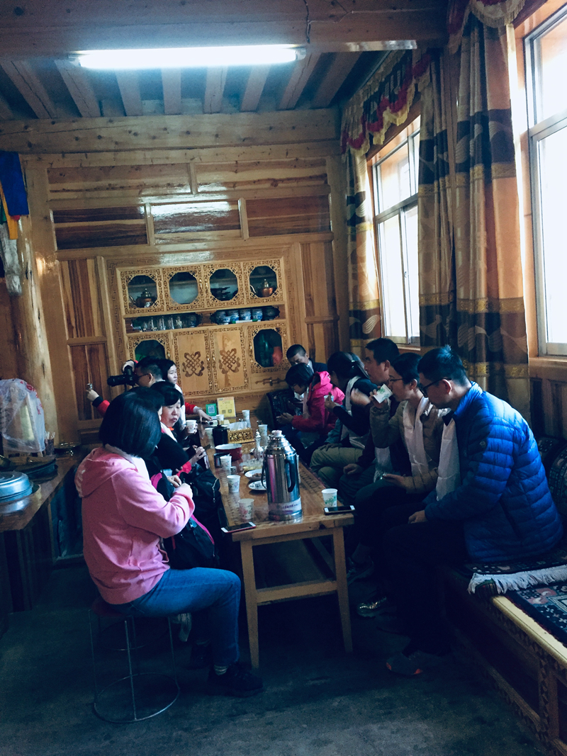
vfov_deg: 61.7
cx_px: 284
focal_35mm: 29
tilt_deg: -4.6
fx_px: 633
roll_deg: +5.1
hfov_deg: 48.2
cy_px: 378
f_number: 2.2
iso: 250
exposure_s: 1/25
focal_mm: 4.15
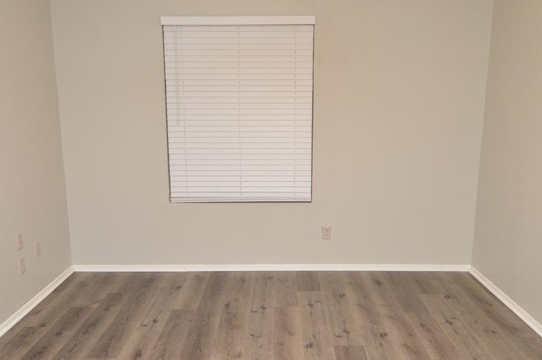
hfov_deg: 62.0
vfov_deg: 43.5
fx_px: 451
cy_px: 188
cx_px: 268
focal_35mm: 30
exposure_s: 1/60
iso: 800
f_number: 4
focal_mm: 12
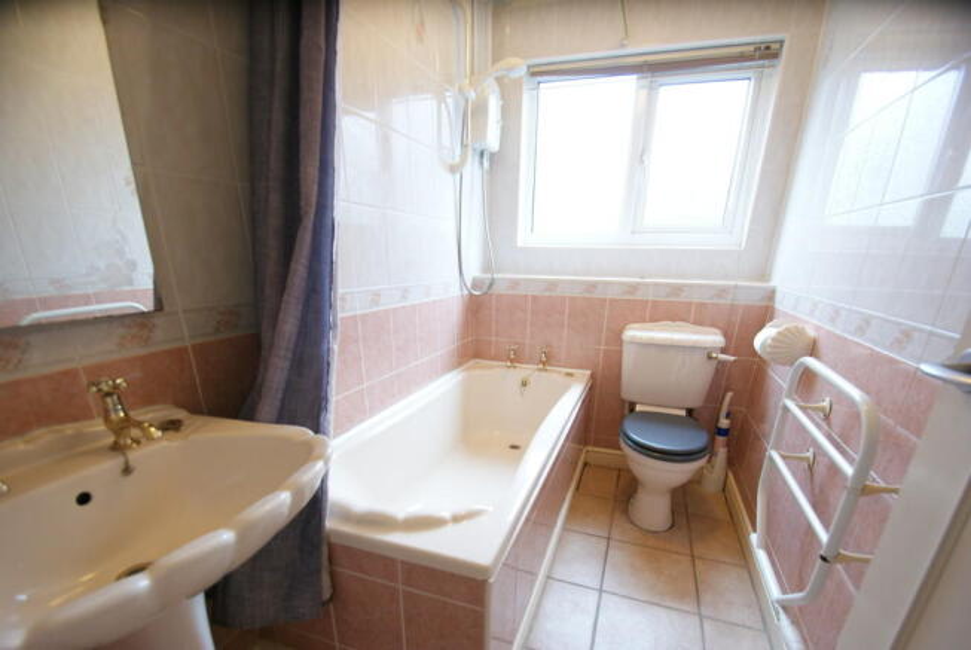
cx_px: 486
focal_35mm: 15
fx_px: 405
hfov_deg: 100.3
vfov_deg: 77.5
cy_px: 325
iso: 400
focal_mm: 10
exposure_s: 1/5
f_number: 3.5
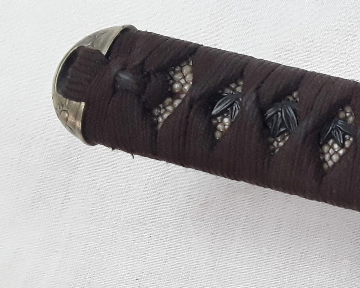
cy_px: 192
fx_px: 714
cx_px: 450
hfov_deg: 25.0
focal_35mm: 67
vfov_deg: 22.7
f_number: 1.9
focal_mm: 2.91
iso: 80
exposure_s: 1/100
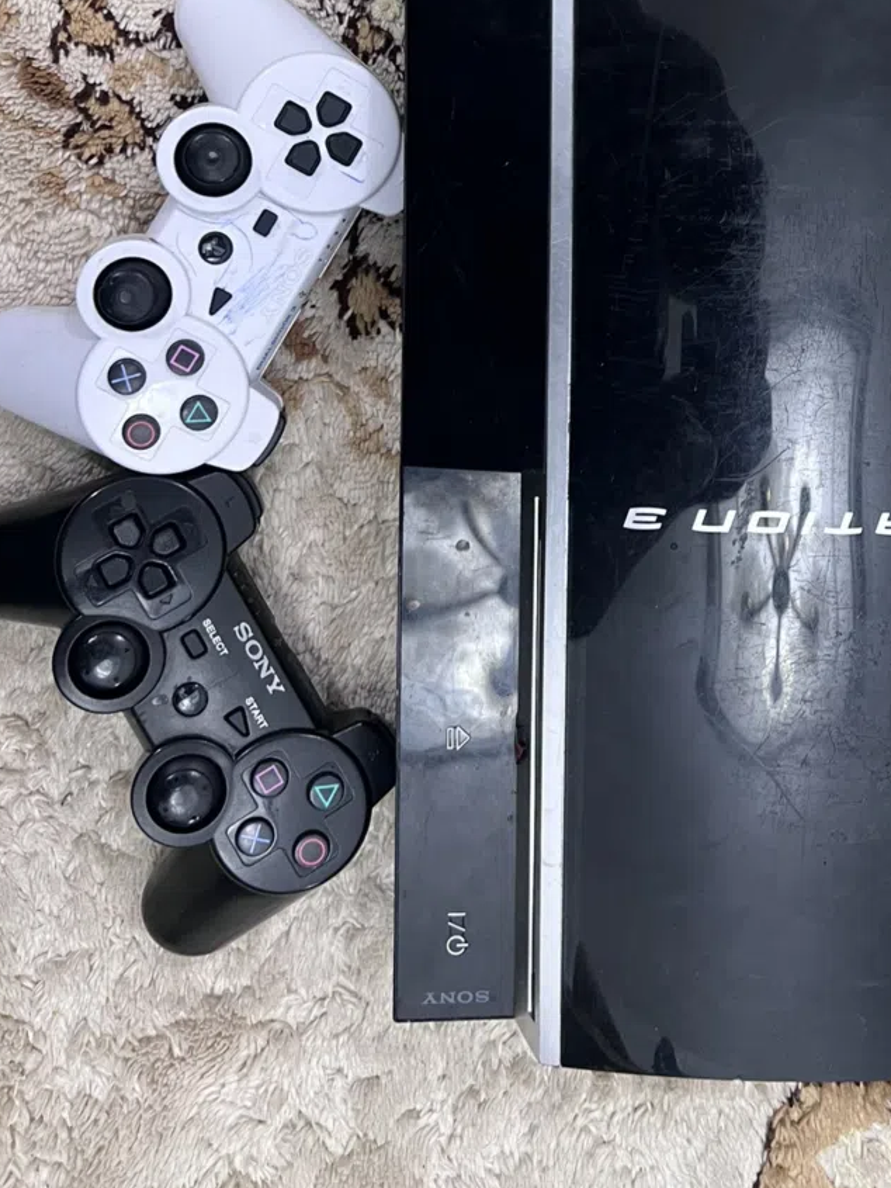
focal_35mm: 42
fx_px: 1441
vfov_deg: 42.9
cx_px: 676
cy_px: 247
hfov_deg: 33.6
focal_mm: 5.7
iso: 250
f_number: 1.5
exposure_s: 1/50
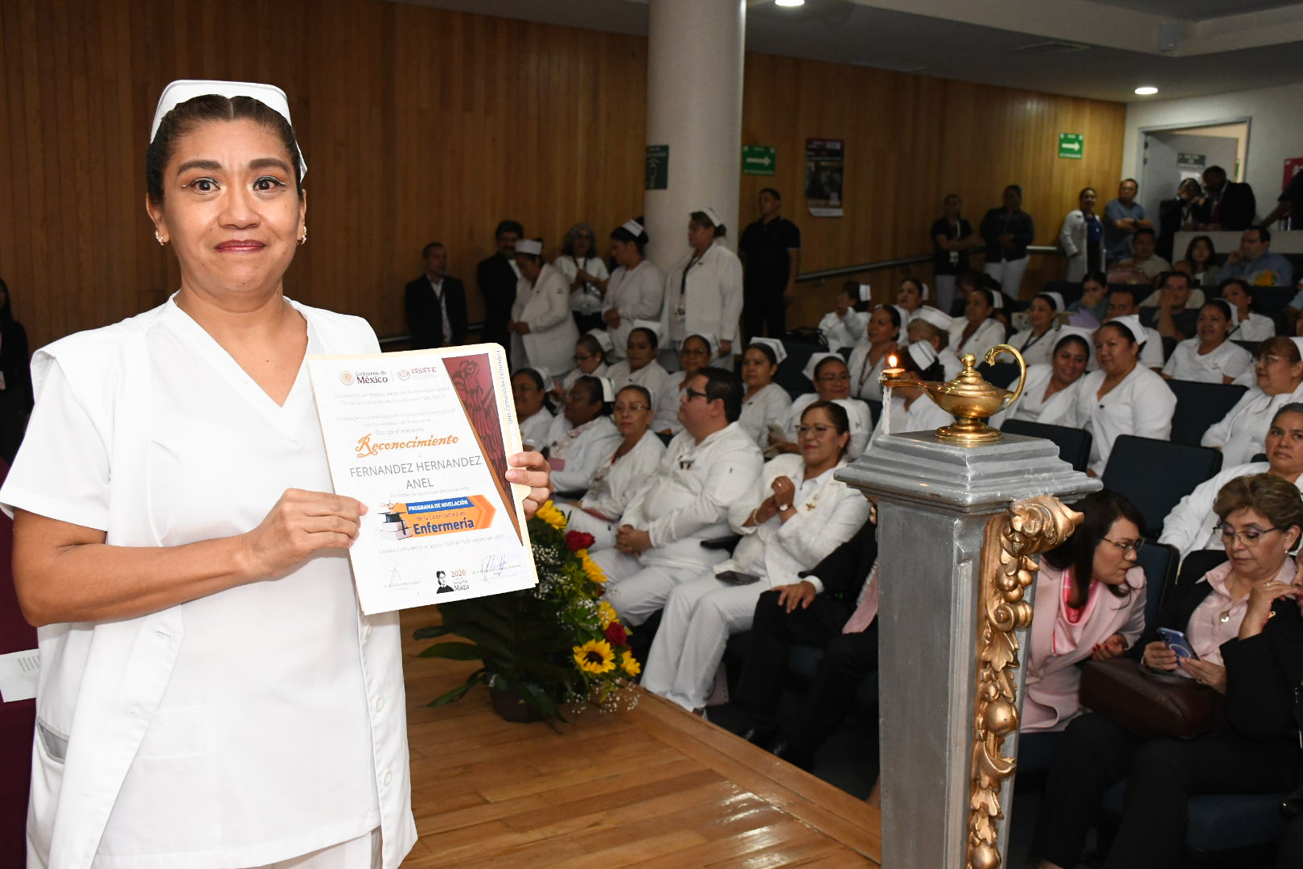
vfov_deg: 38.9
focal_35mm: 34
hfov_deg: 55.8
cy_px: 434
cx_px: 652
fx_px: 1231
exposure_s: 1/125
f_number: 6.3
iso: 3200
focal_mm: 23
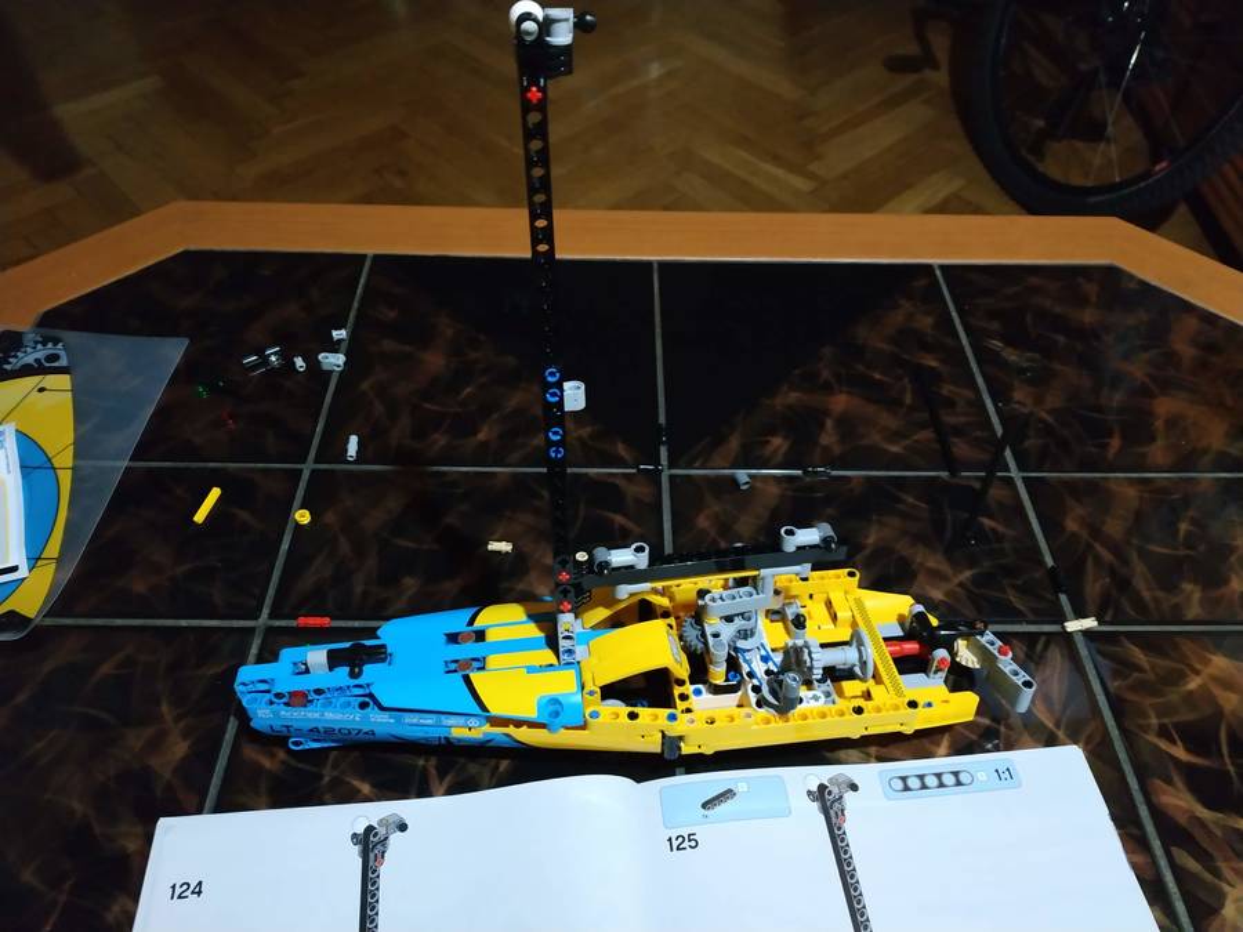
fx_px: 862
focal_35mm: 24
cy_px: 466
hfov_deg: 71.6
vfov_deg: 56.8
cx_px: 622
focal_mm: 3.94
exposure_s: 1/17
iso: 2000
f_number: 1.9
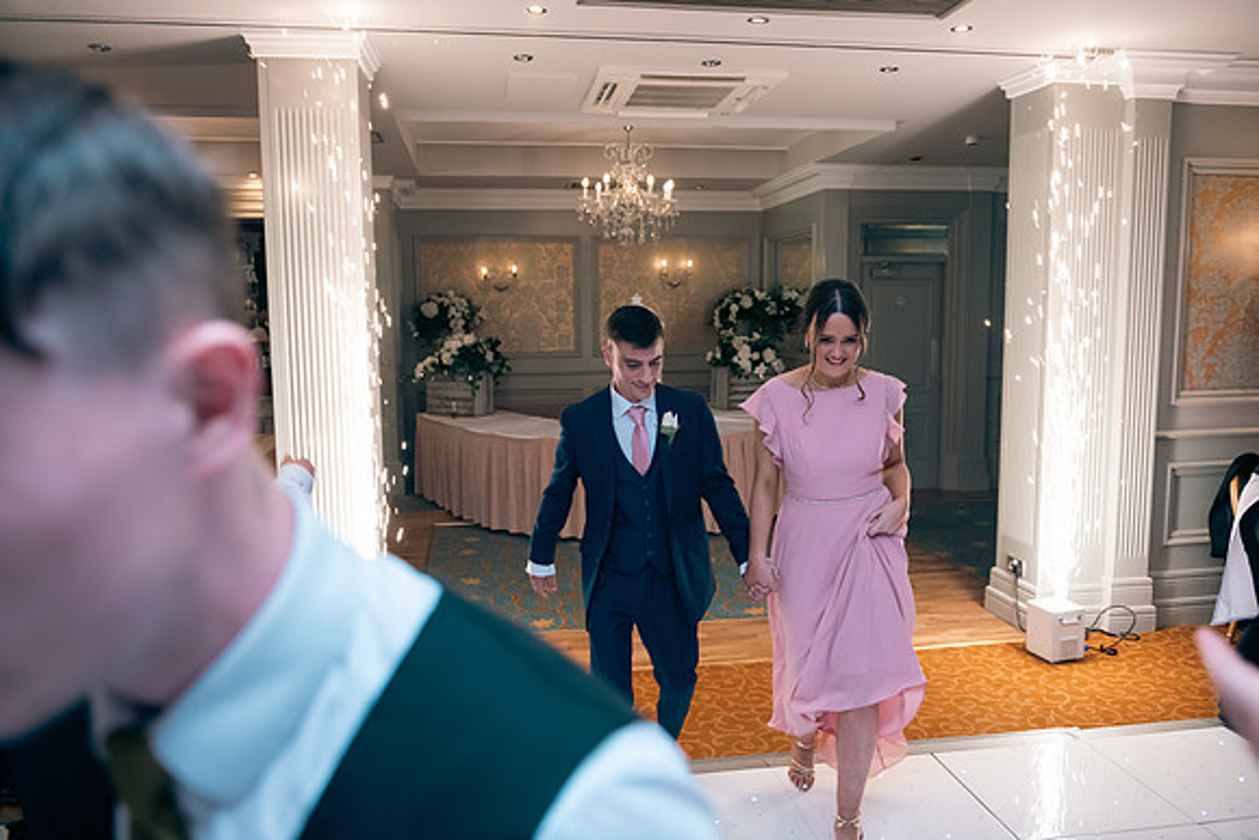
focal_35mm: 27
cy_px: 420
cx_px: 630
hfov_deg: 67.4
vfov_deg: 48.0
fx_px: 944
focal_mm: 27
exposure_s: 1/160
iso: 640
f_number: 3.5
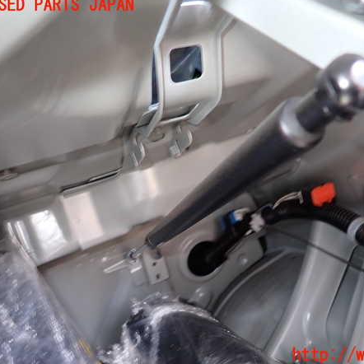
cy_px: 180
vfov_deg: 54.0
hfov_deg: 53.3
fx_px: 357
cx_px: 231
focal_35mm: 30
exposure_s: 1/30
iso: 200
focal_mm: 4.5
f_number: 2
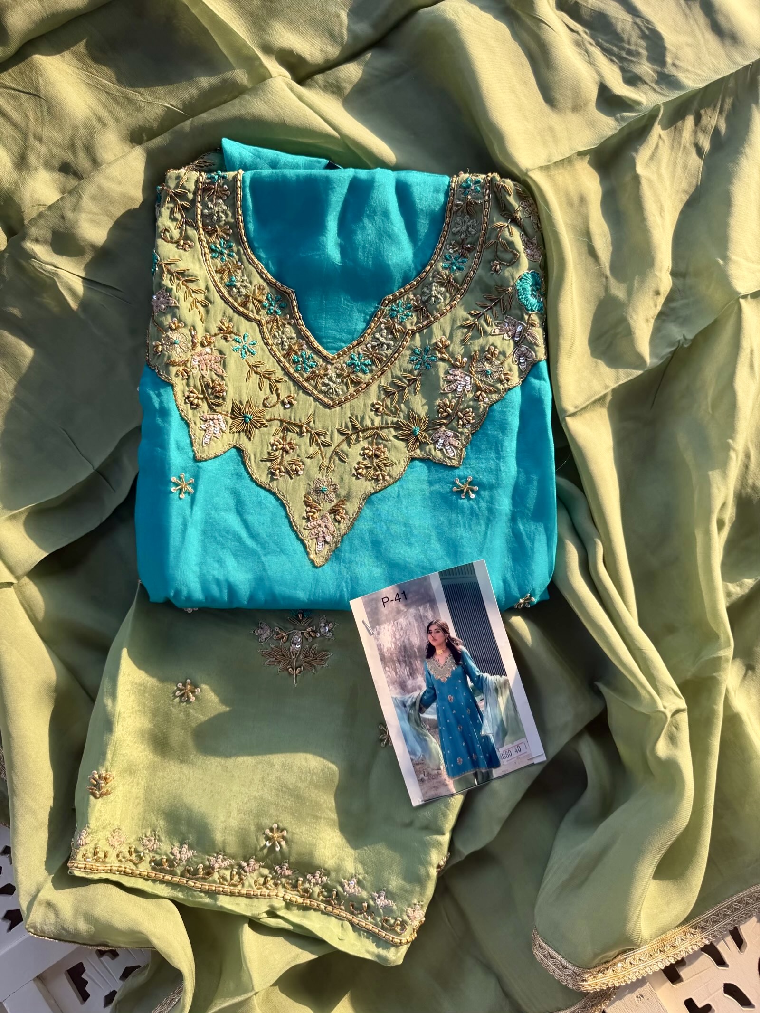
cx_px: 380
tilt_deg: -84.2
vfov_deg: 71.6
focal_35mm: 24
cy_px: 506
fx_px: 702
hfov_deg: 56.8
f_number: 1.78
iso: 80
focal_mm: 6.76
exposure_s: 1/571
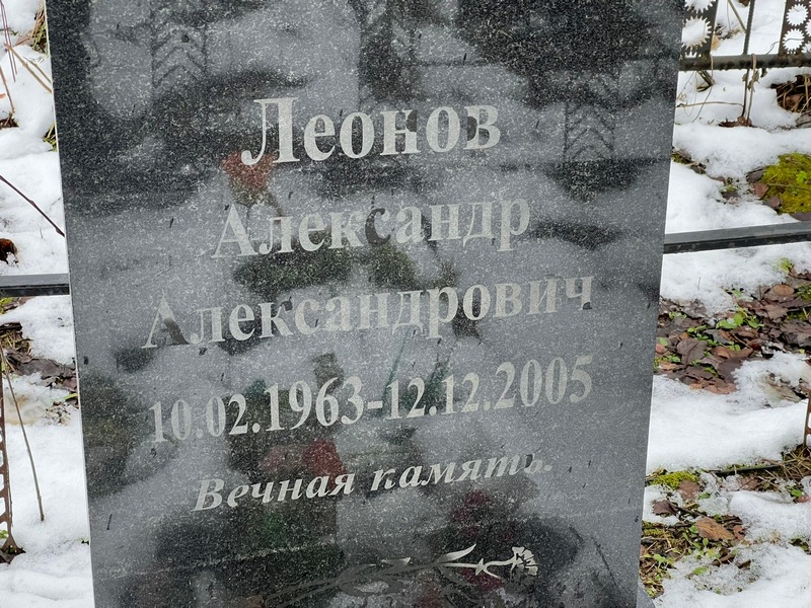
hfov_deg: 25.3
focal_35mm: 77
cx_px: 406
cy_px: 304
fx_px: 1804
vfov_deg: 19.1
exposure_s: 1/99
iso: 160
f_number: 2.8
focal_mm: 9
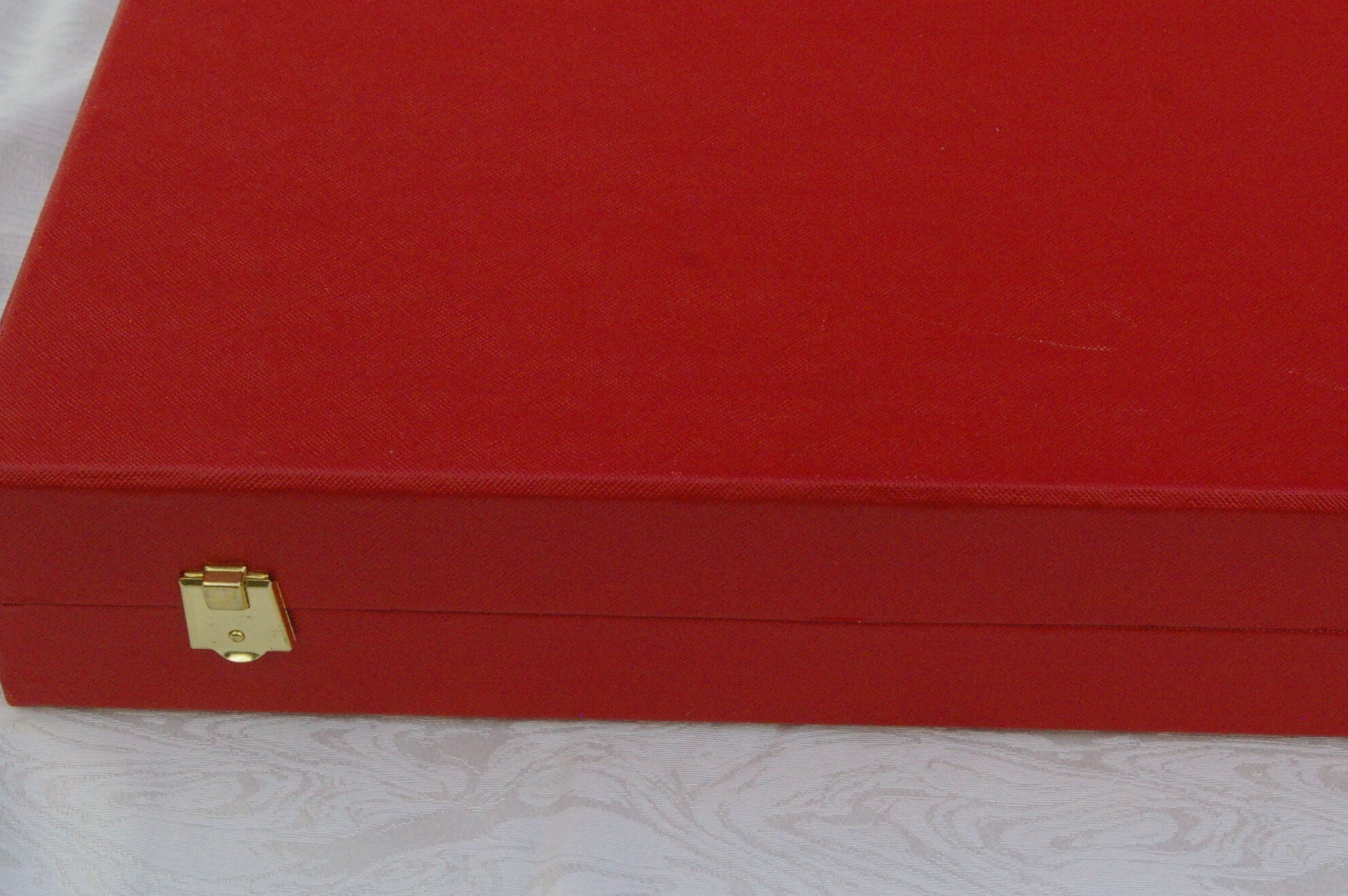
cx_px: 885
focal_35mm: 59
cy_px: 353
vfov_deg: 22.9
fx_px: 2207
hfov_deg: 33.7
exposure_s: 1/750
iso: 1600
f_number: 8
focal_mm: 26
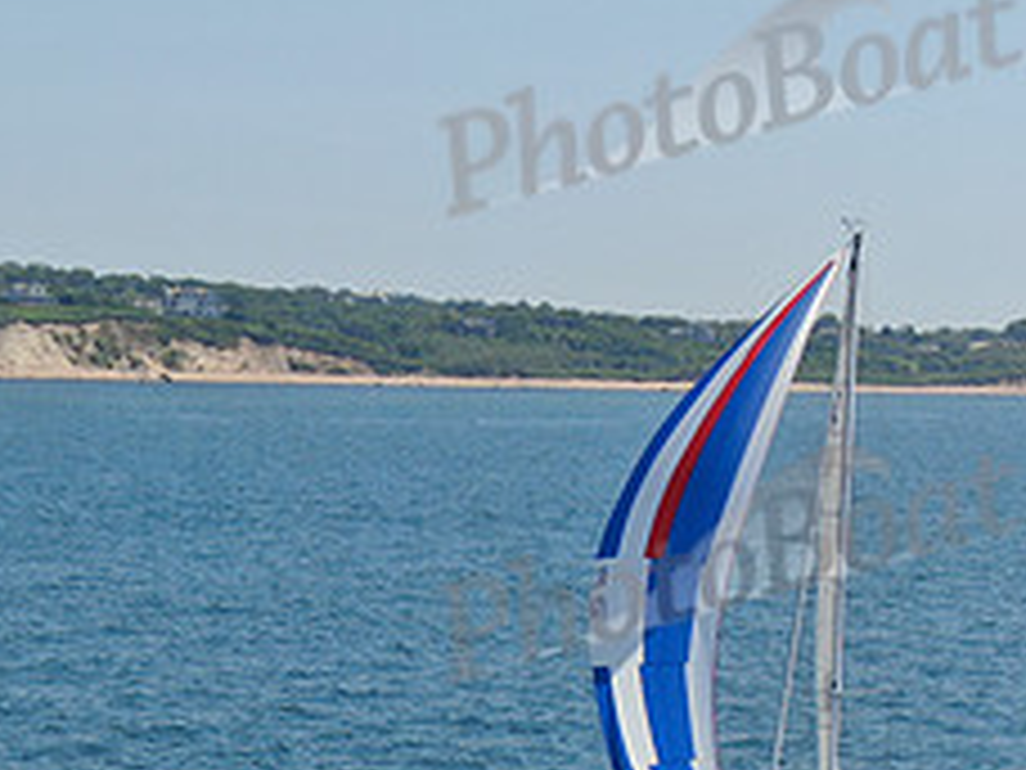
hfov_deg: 16.0
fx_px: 3616
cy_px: 885
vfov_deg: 11.9
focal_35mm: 122
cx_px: 180
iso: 100
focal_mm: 8.6
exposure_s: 1/1000
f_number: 3.8
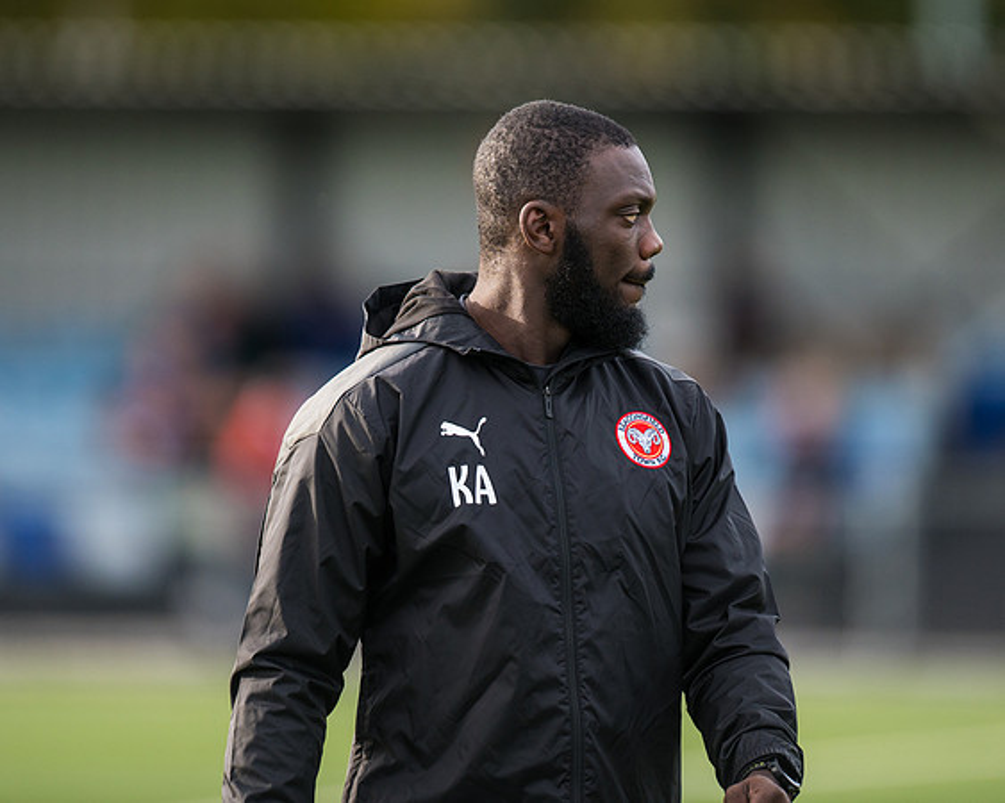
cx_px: 519
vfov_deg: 3.1
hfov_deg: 3.9
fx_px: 14930
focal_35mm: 502
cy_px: 357
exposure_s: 1/3200
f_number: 2.8
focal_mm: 400
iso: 800
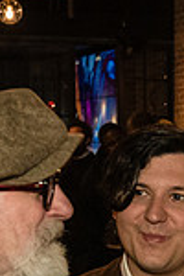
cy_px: 350
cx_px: 266
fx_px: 1349
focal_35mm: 176
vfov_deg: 11.4
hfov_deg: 7.7
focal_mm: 38
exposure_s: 1/160
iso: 4000
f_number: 4.5
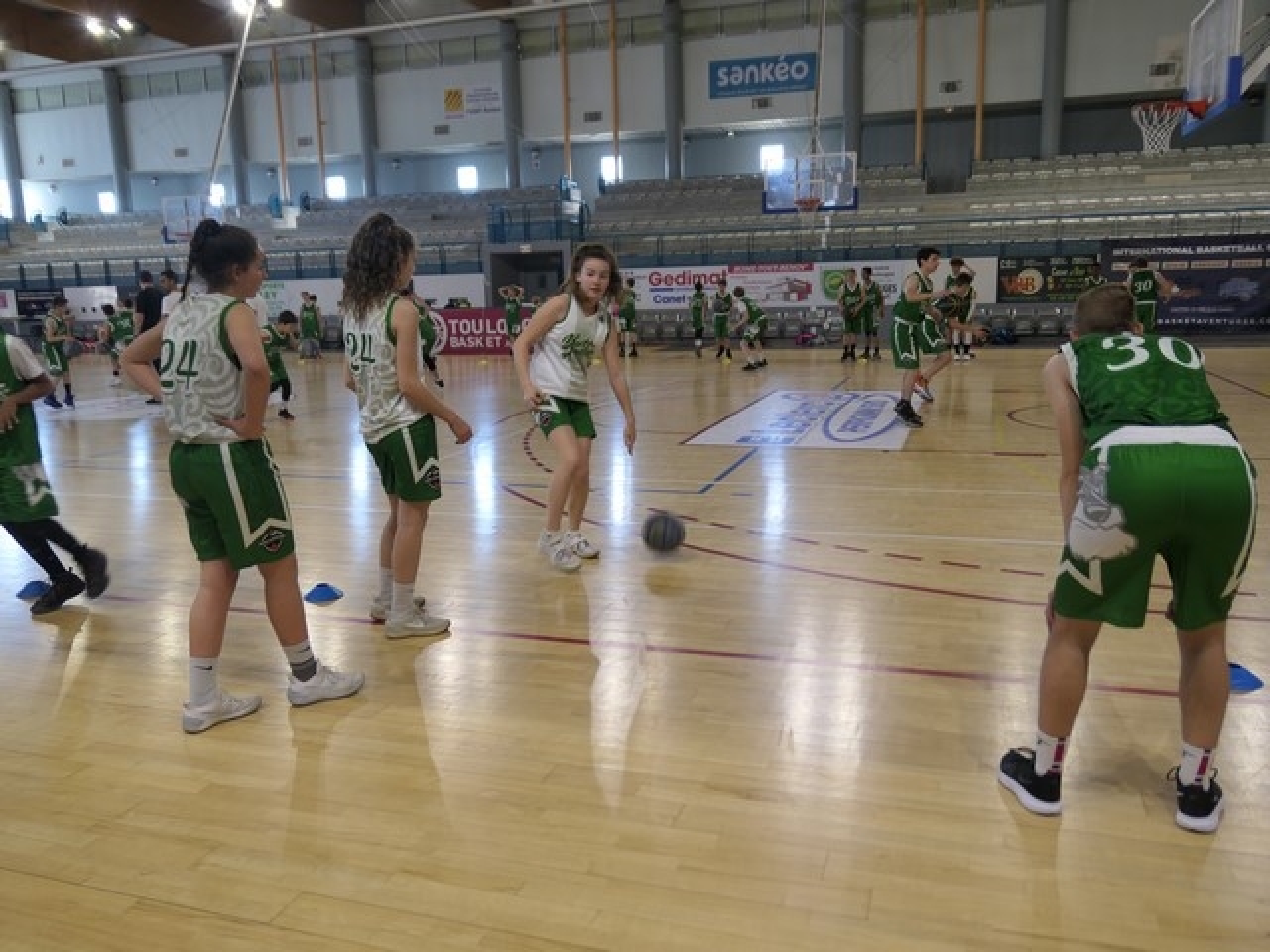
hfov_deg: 67.3
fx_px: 954
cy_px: 476
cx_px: 635
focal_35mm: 26
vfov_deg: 53.1
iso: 125
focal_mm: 8.8
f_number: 1.6
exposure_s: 1/125
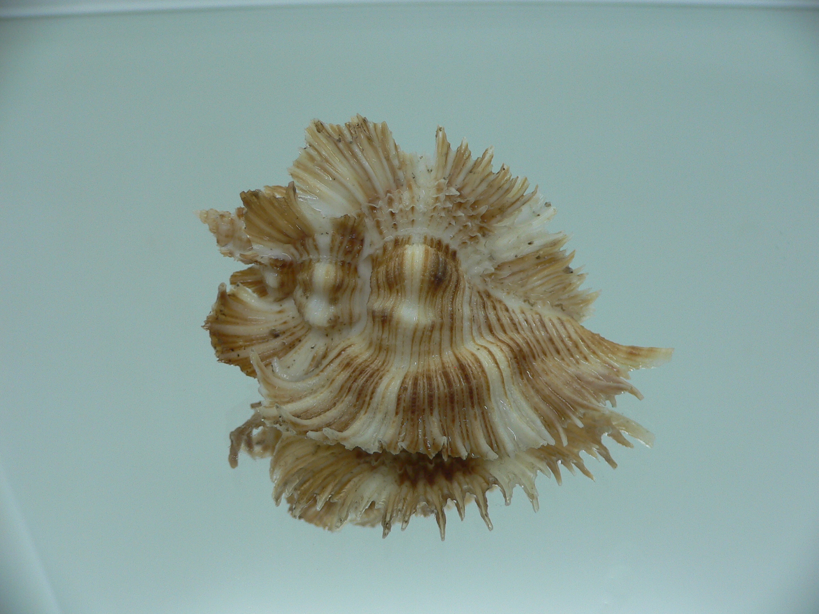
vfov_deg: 40.7
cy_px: 307
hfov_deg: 52.6
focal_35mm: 35
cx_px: 410
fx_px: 828
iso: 80
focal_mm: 4.6
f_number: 2.8
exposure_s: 1/60
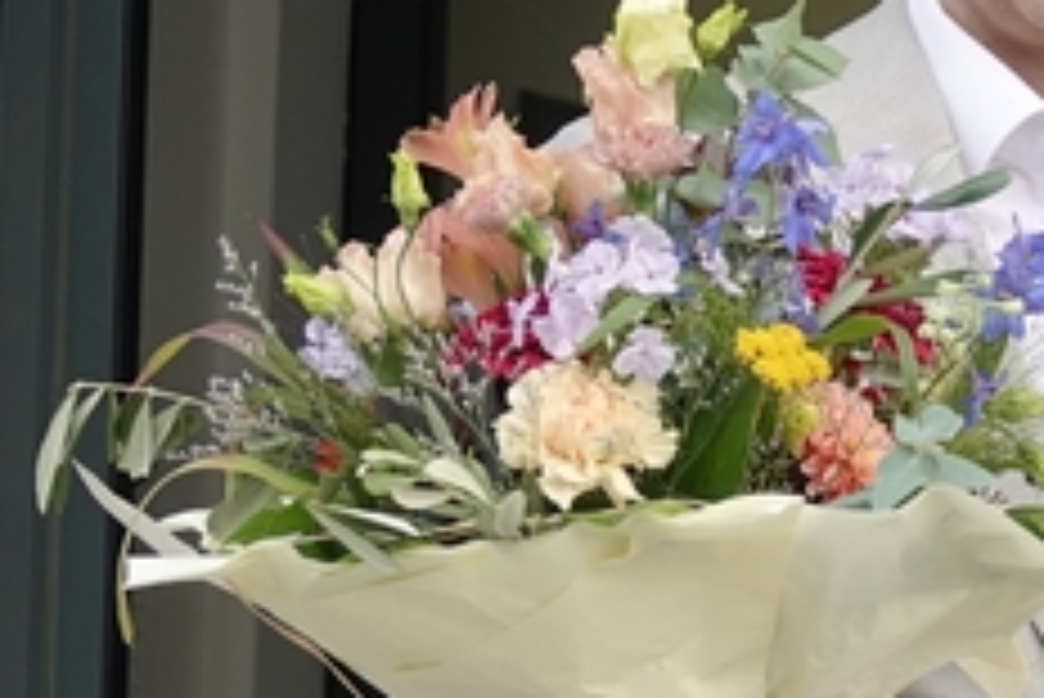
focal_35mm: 389
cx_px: 1584
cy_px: 295
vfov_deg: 3.5
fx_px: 11288
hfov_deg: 5.2
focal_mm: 32.39
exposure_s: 1/100
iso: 125
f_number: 3.5
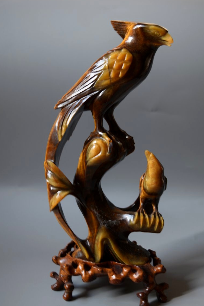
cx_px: 107
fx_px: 433
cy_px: 155
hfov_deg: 26.5
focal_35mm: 51
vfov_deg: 38.9
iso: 100
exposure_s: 1/3
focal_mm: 32
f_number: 4.5
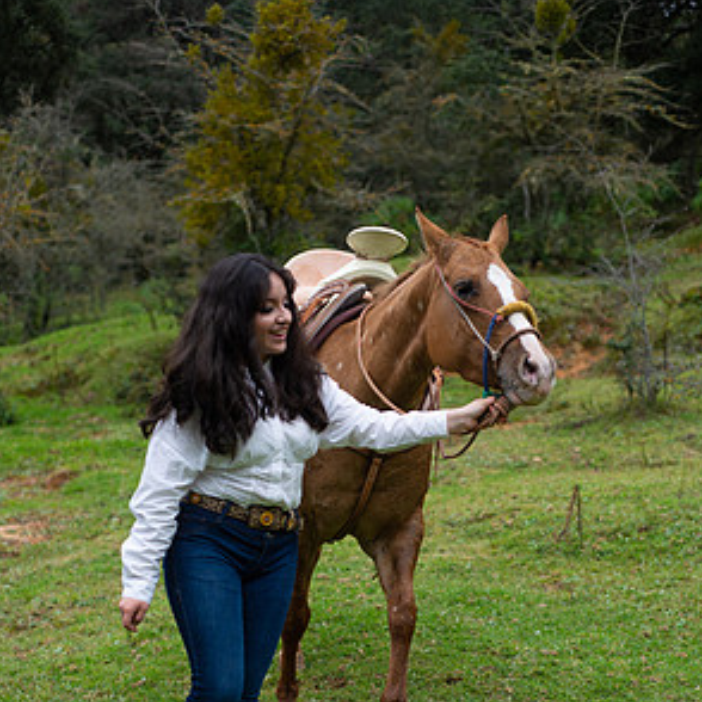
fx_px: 1491
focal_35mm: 65
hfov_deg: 26.5
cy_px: 518
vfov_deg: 26.2
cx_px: 351
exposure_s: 1/2000
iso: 400
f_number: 2.8
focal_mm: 50
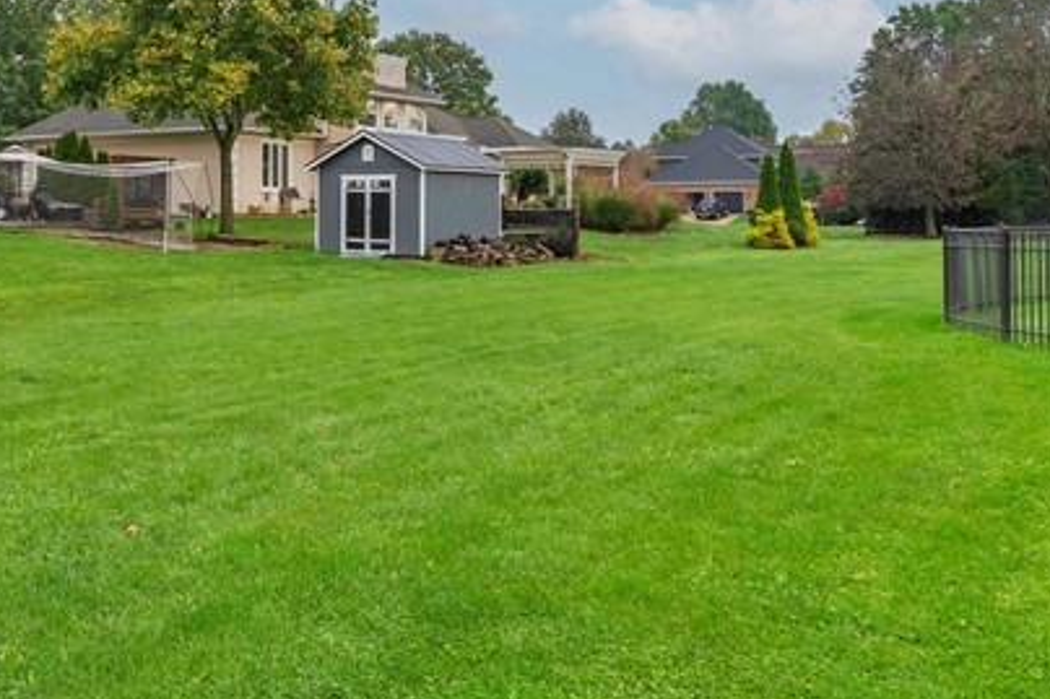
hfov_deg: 43.1
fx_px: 1254
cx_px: 190
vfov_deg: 30.6
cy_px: 161
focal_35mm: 43
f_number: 8
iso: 250
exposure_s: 1/1250
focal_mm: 16
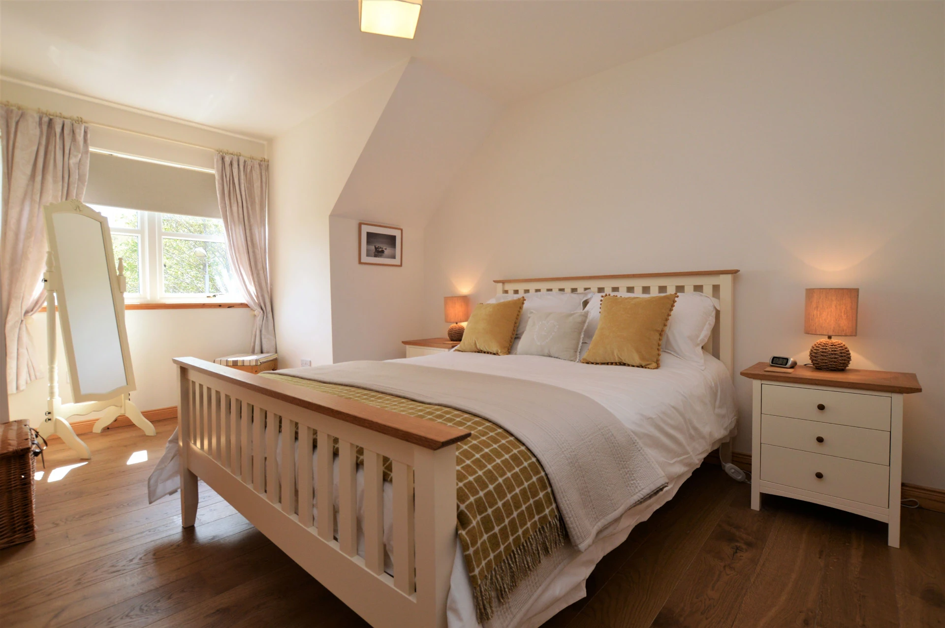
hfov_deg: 100.4
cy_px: 314
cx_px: 472
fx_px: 393
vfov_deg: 77.2
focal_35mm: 15
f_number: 5.6
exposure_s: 1/125
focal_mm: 10
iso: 400
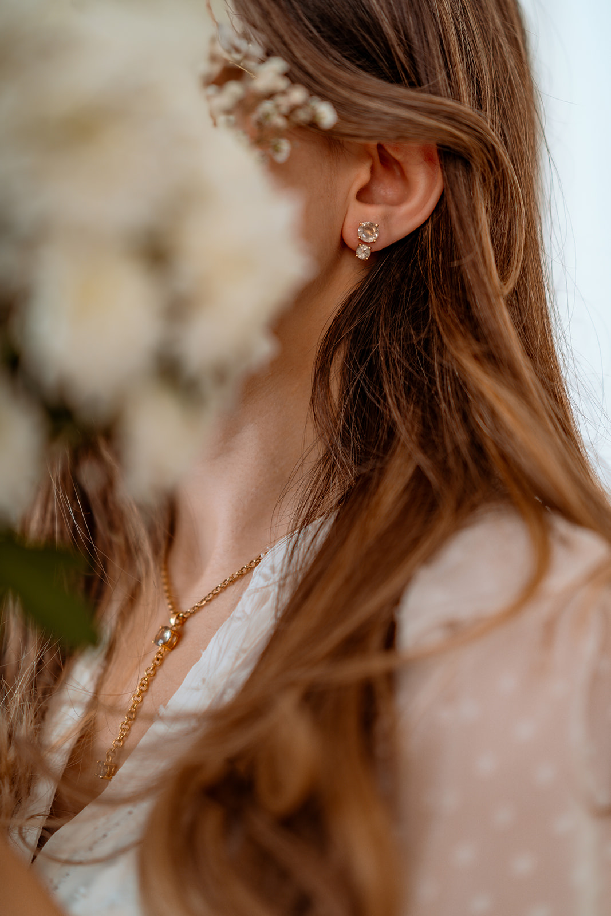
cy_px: 458
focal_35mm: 85
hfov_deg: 16.1
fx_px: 2163
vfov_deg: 23.9
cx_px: 306
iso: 100
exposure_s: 1/250
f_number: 1.4
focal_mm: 85
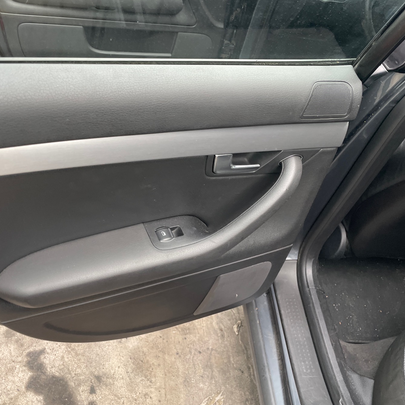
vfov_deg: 52.5
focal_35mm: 31
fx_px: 410
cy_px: 201
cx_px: 171
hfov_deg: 52.3
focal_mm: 4.2
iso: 125
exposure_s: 1/100
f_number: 1.6
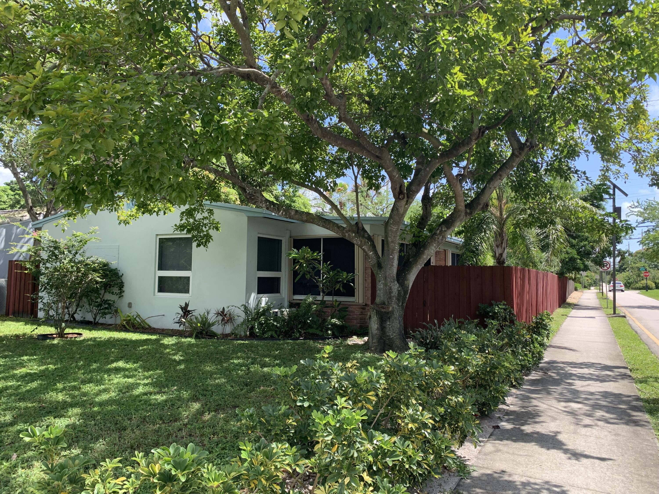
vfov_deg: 53.1
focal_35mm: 26
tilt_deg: +3.6
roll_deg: -0.9
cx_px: 330
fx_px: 495
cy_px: 247
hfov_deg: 67.3
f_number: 1.8
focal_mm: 4.25
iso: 25
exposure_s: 1/471
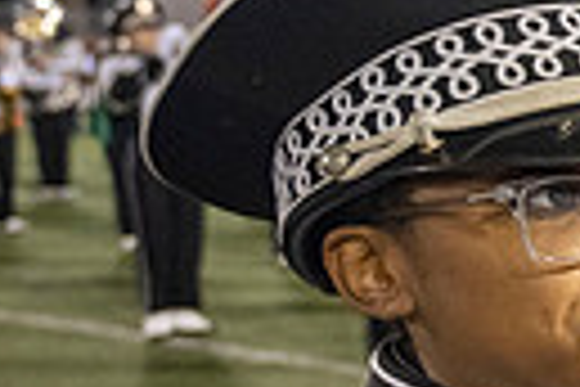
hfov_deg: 14.8
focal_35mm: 108
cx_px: 1232
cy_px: 313
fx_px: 1740
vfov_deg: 12.6
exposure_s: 1/500
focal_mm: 24
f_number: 4
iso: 2500
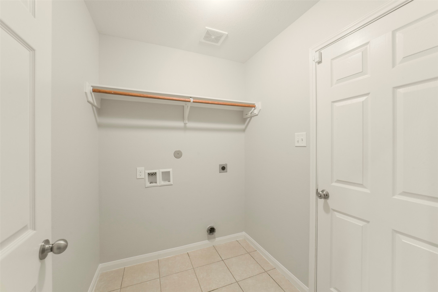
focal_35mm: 14
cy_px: 146
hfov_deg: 104.2
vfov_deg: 81.2
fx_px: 170
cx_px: 219
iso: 500
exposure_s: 1/3
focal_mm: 14
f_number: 11
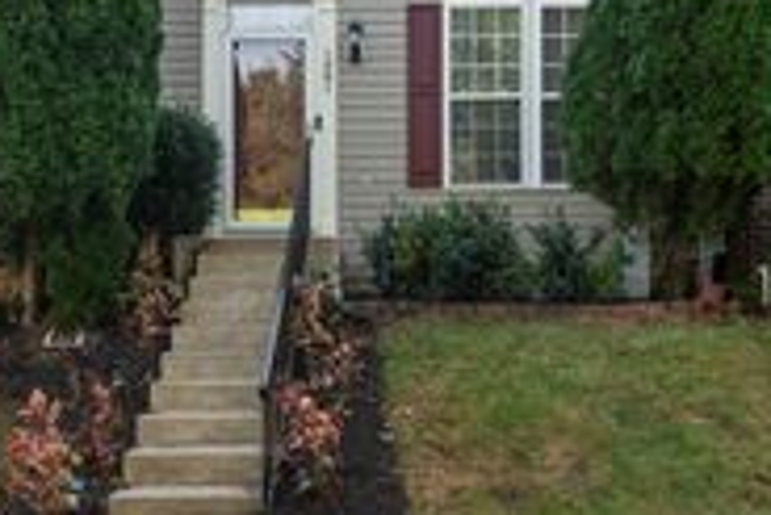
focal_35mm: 38
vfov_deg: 35.0
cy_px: 316
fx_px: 814
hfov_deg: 50.7
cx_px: 386
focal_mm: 14
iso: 100
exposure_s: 1/40
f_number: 8
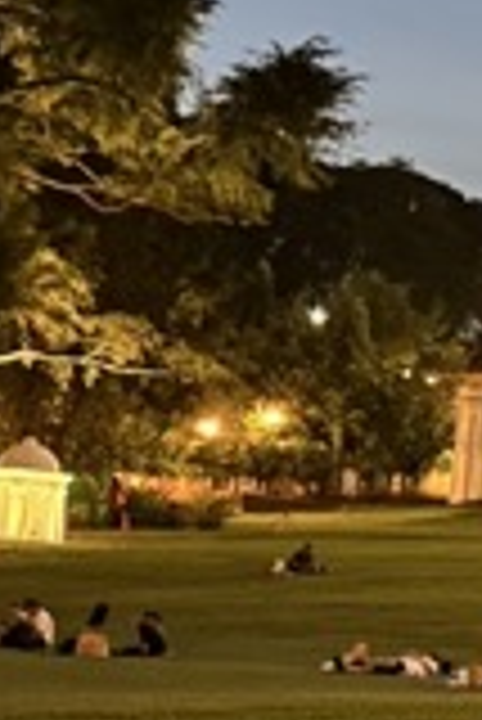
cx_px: 955
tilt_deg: +6.2
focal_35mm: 100
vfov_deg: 20.3
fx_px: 2004
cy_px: 464
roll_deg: -3.5
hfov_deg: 12.2
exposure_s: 1/14
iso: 3200
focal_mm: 6.86
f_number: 1.78
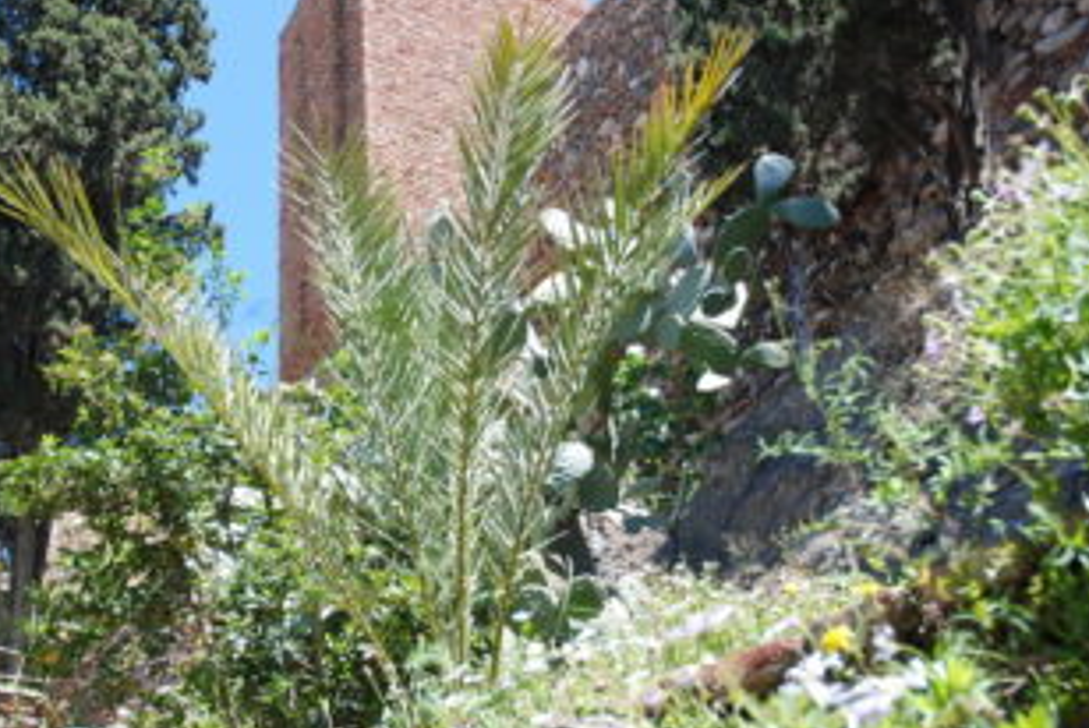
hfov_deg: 29.9
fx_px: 1993
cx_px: 219
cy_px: 405
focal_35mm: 66
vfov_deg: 20.7
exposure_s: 1/125
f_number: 5.6
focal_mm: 27
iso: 100
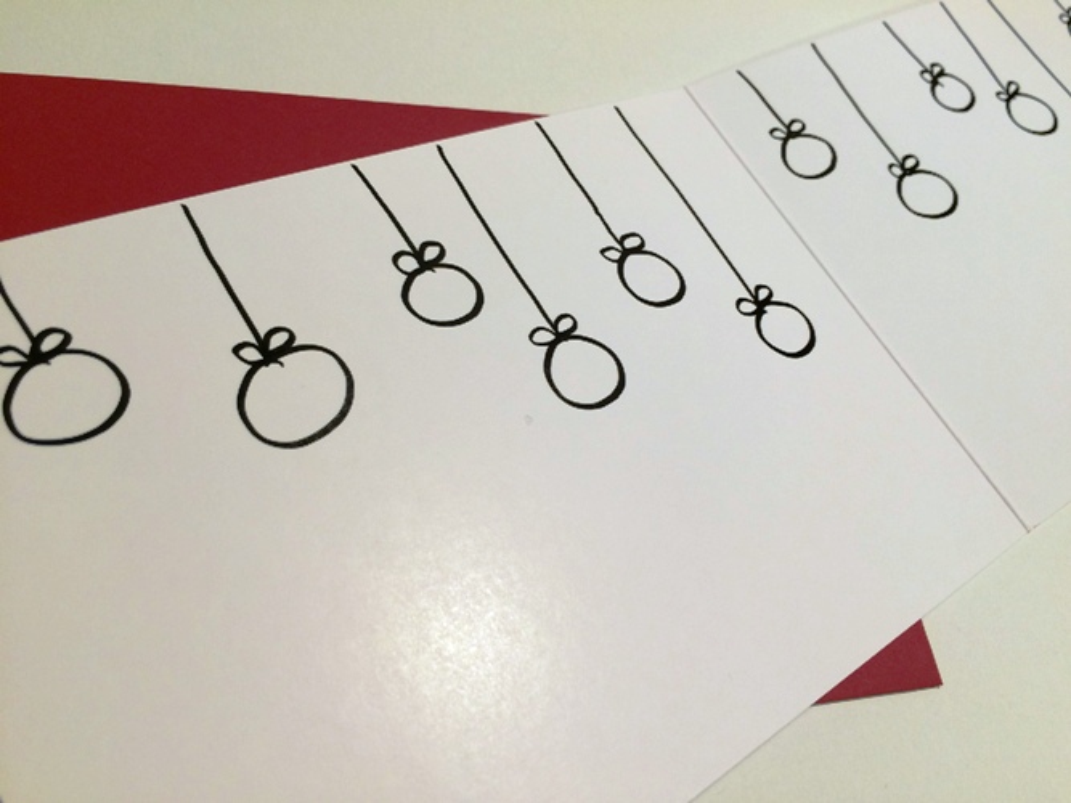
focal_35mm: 29
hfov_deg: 61.7
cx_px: 536
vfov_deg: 48.2
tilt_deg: -58.3
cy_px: 402
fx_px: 897
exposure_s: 1/33
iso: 50
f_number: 2.2
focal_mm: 4.15
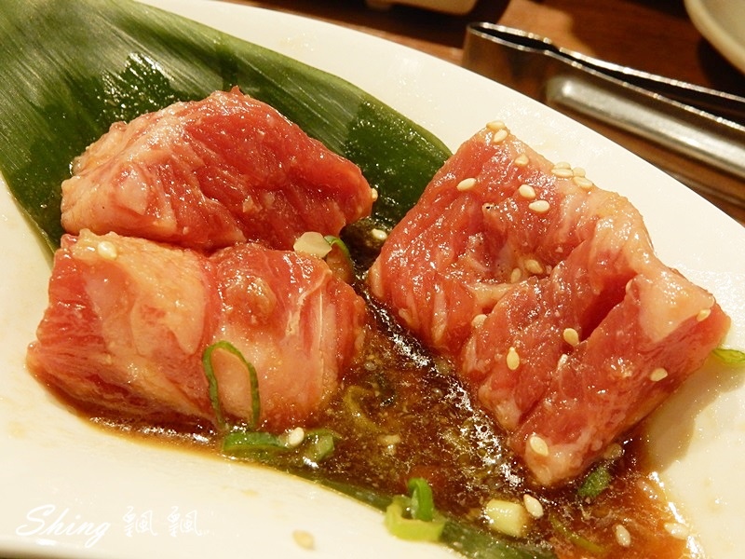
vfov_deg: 39.7
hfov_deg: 51.4
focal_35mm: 36
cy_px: 280
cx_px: 372
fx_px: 775
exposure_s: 1/25
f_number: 4
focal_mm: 6.4
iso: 400
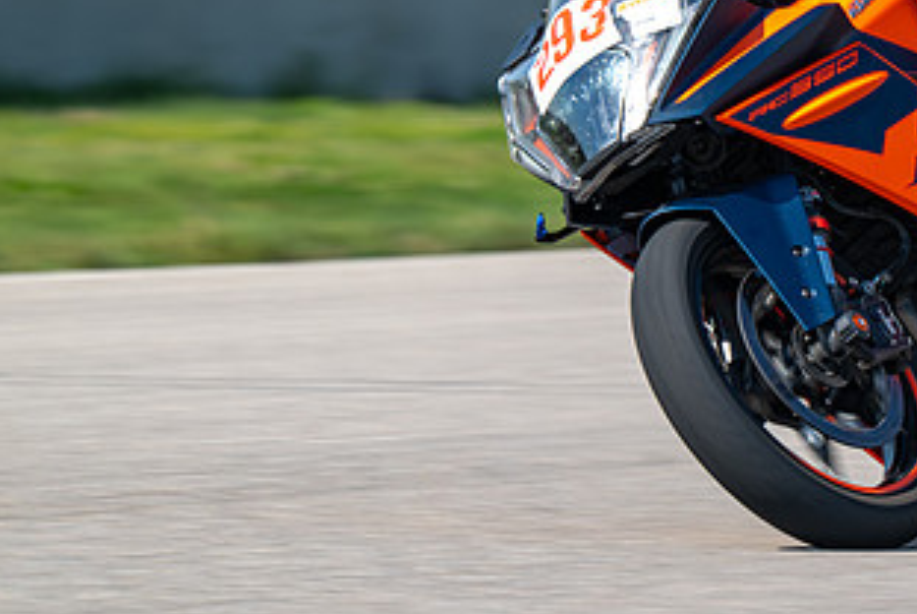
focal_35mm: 1118
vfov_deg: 1.2
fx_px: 28504
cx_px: 843
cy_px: 155
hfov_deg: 1.8
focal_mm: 600
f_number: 11
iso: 160
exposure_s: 1/250
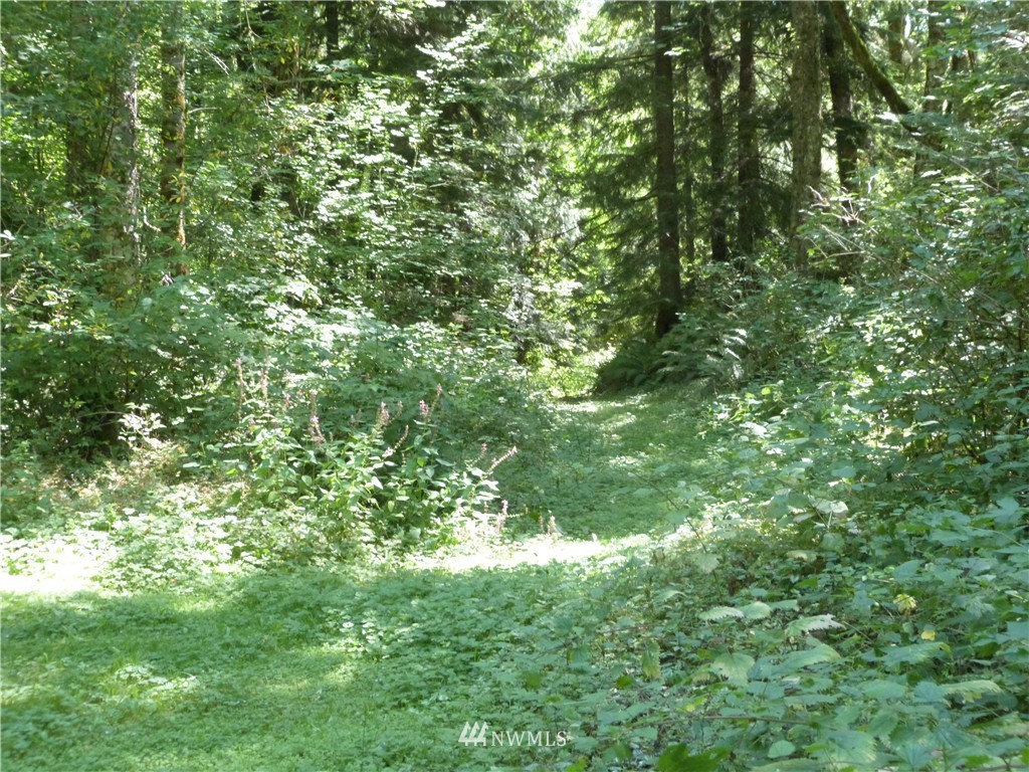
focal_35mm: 50
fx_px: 1486
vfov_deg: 29.1
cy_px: 386
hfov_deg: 38.2
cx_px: 514
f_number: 3.2
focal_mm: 9
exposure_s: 1/100
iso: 400
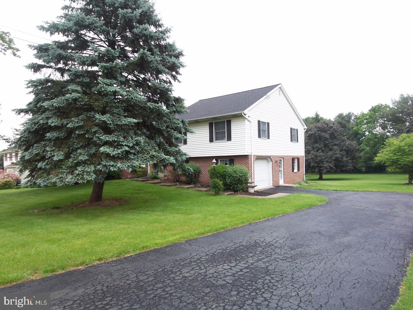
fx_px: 274
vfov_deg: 58.9
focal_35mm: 23
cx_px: 206
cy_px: 155
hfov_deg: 73.9
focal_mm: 3.8
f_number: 2.8
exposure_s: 1/30
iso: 50
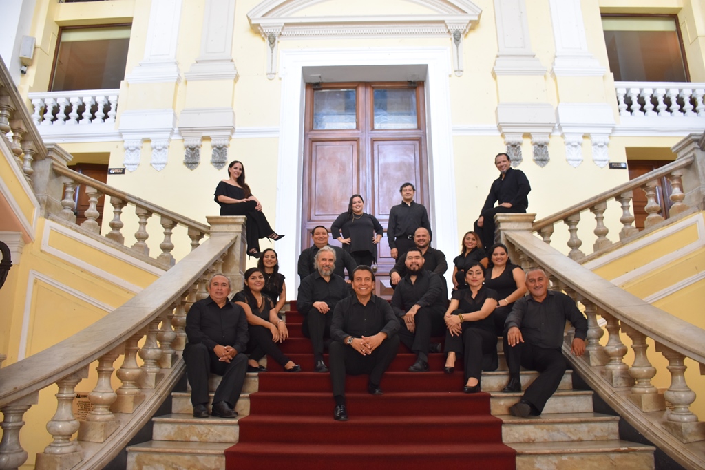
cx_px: 352
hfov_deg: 67.4
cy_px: 235
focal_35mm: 27
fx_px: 529
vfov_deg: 47.9
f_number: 3.5
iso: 800
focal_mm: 18
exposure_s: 1/125
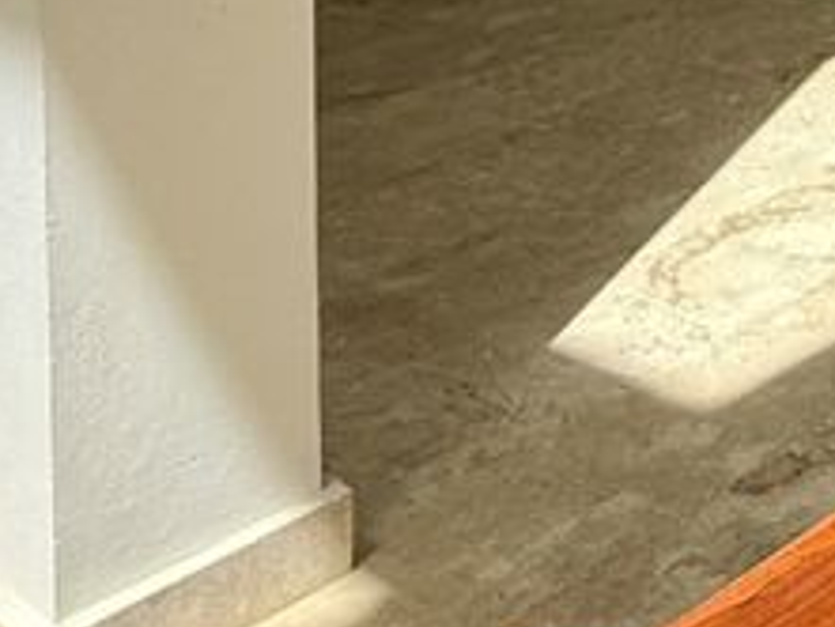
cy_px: -665
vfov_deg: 14.7
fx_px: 1955
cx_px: 1587
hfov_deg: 18.0
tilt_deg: -2.5
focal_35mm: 81
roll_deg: -0.7
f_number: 2.2
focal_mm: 2.22
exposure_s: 1/1189
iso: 50
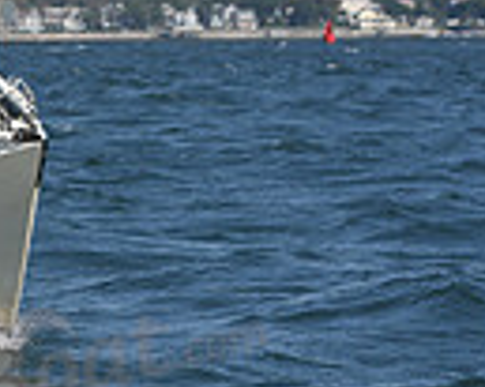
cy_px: -137
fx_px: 5580
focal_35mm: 389
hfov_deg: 4.9
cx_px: -455
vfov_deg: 4.0
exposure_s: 1/1000
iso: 250
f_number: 5.6
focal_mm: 92
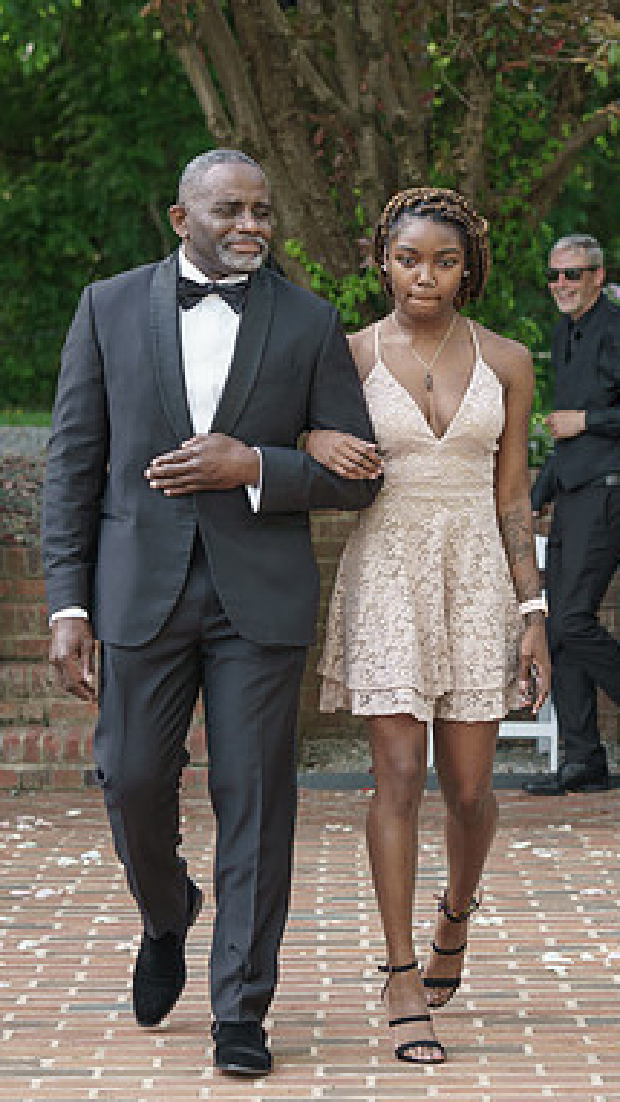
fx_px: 3915
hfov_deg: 9.1
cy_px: 591
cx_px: 352
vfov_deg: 16.0
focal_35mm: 134
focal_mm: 77
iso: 250
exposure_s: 1/200
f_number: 4
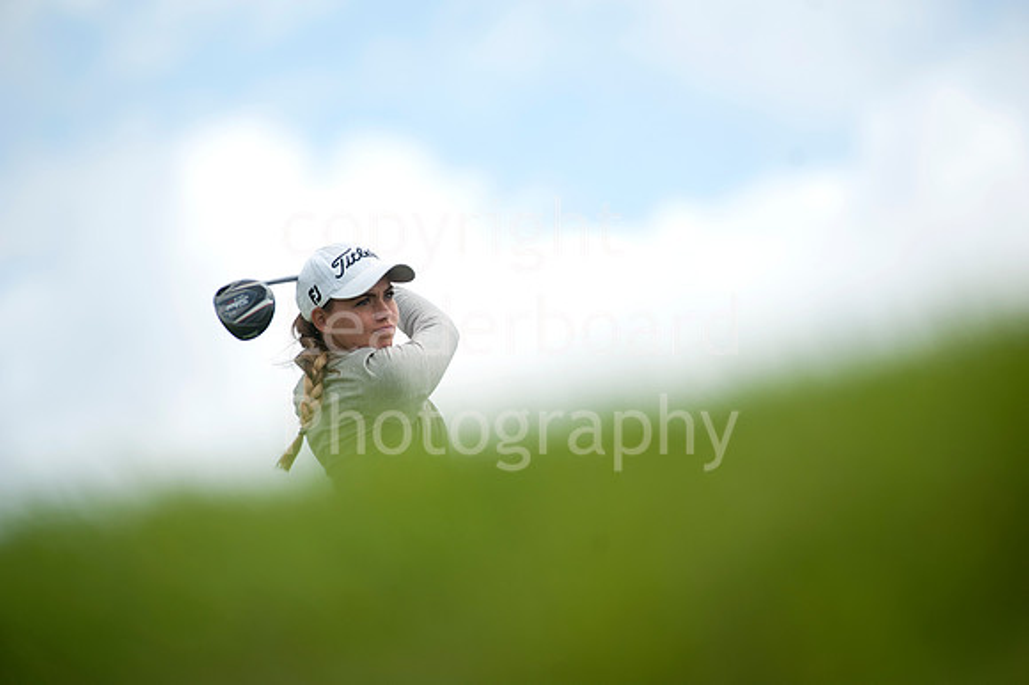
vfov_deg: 4.6
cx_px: 514
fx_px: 8570
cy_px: 342
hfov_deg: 6.9
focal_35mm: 300
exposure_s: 1/2500
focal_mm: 300
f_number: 5
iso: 200
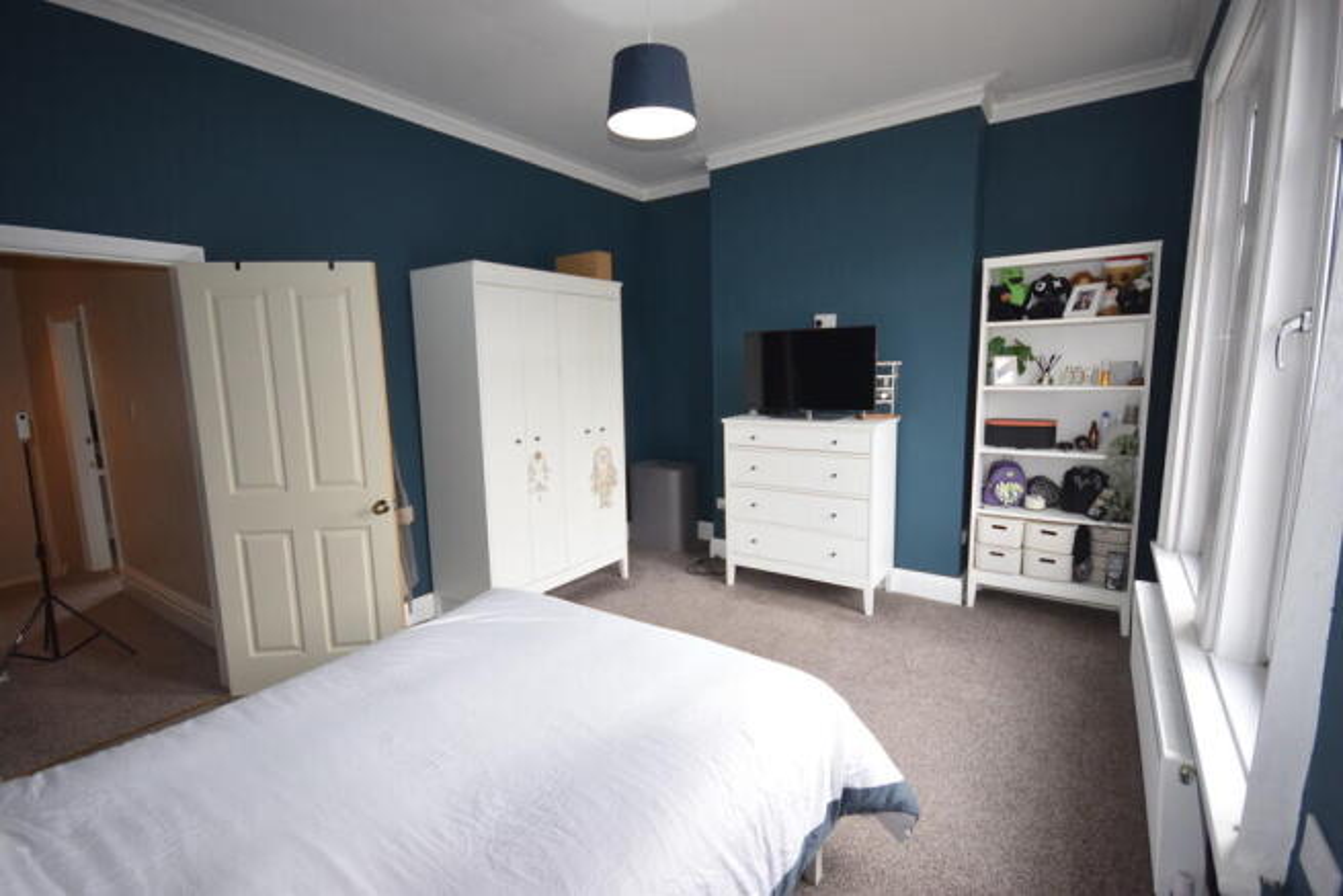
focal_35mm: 16
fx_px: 616
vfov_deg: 72.1
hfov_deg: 95.0
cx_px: 672
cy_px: 448
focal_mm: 11
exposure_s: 1/100
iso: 800
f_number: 5
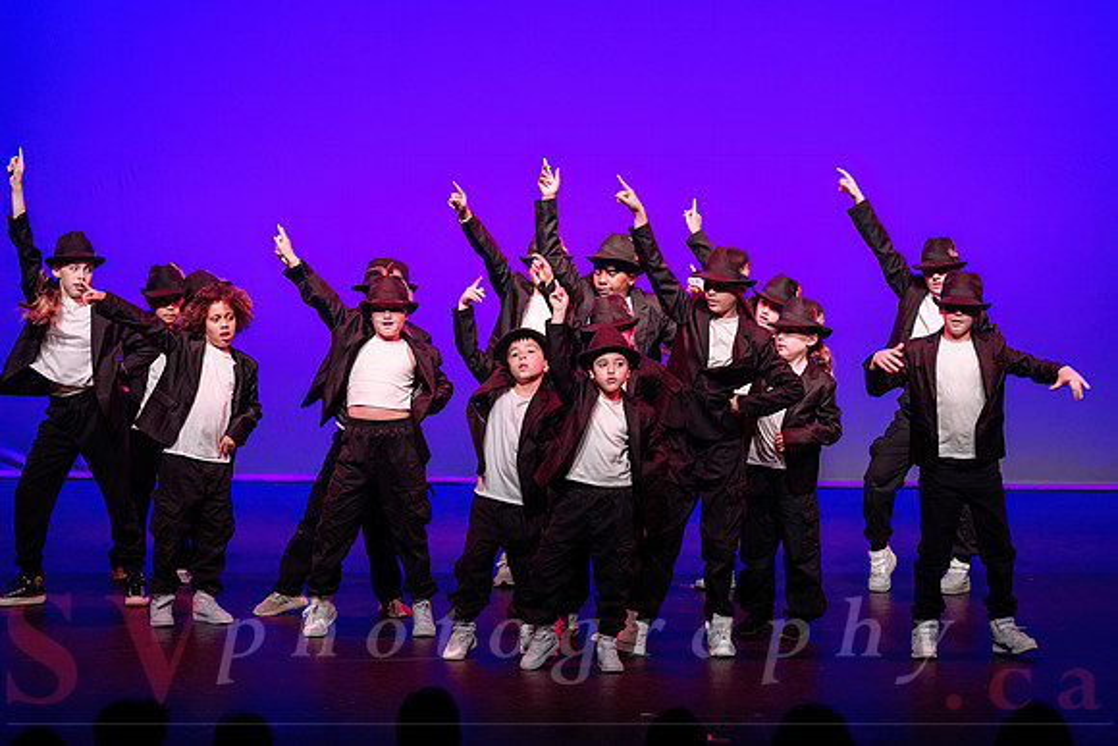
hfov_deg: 15.5
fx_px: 4106
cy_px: 373
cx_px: 564
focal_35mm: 132
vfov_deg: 10.4
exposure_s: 1/320
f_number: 2.8
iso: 1250
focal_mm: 130
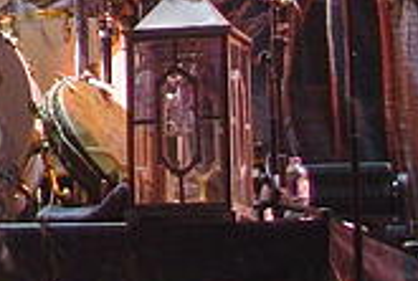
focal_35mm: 192
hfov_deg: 10.1
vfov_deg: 7.0
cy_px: -206
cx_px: -318
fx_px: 2235
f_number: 4
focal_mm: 23
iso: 800
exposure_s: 1/60
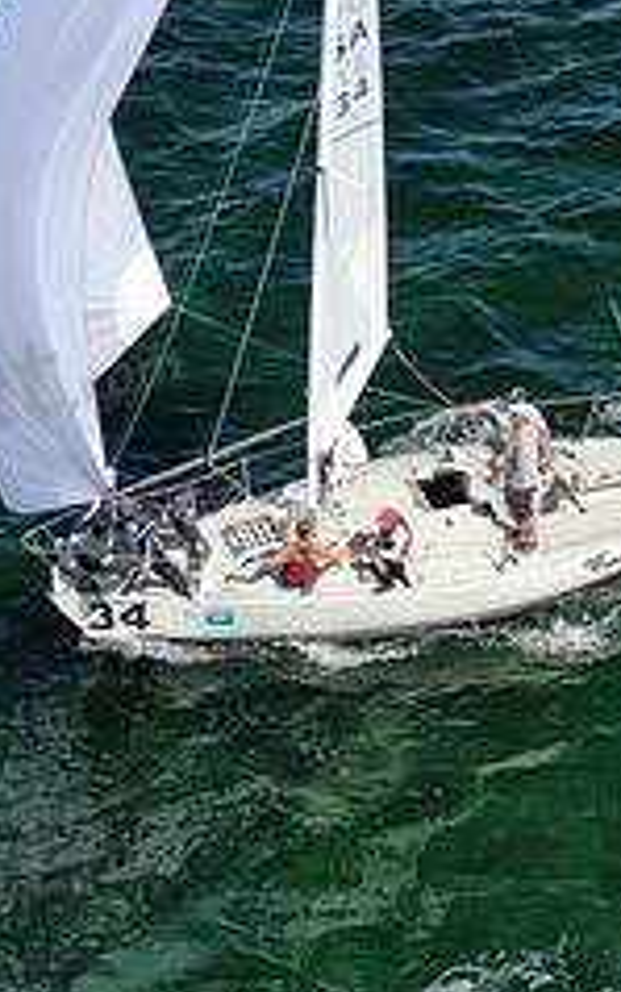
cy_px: 123
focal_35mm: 124
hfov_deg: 10.6
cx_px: 429
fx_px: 3354
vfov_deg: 16.6
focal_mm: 8.6
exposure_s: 1/800
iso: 100
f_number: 3.8
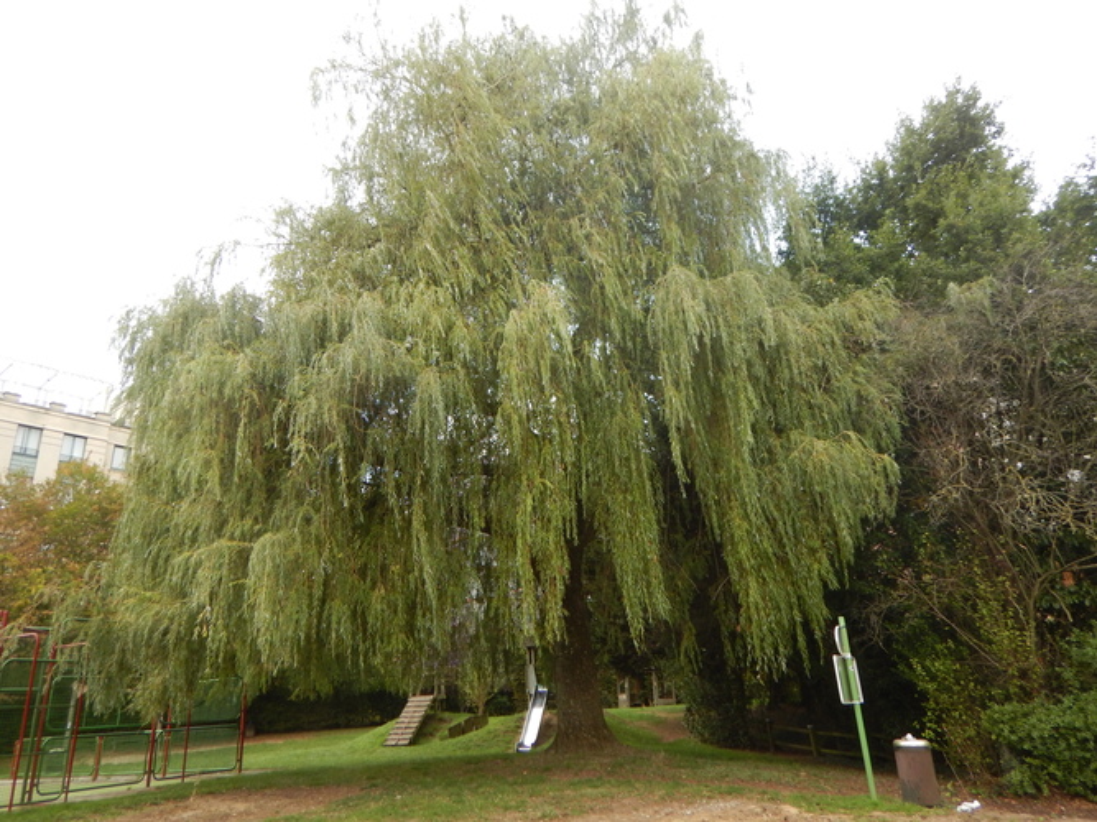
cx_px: 548
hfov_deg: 71.6
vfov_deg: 56.8
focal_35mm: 24
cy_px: 411
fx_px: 760
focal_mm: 4.3
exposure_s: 1/200
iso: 125
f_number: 2.8
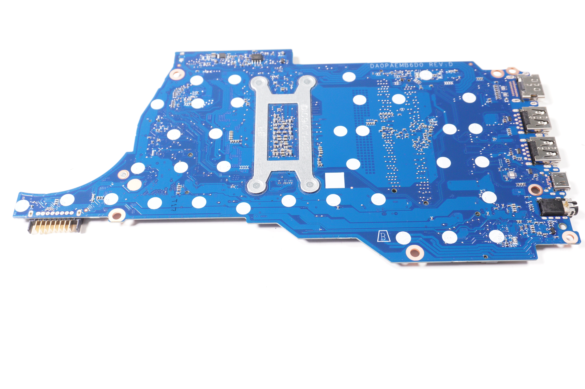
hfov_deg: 48.0
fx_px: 658
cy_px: 194
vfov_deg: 33.0
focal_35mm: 40
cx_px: 292
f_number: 6.3
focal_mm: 27
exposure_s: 1/160
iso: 1000
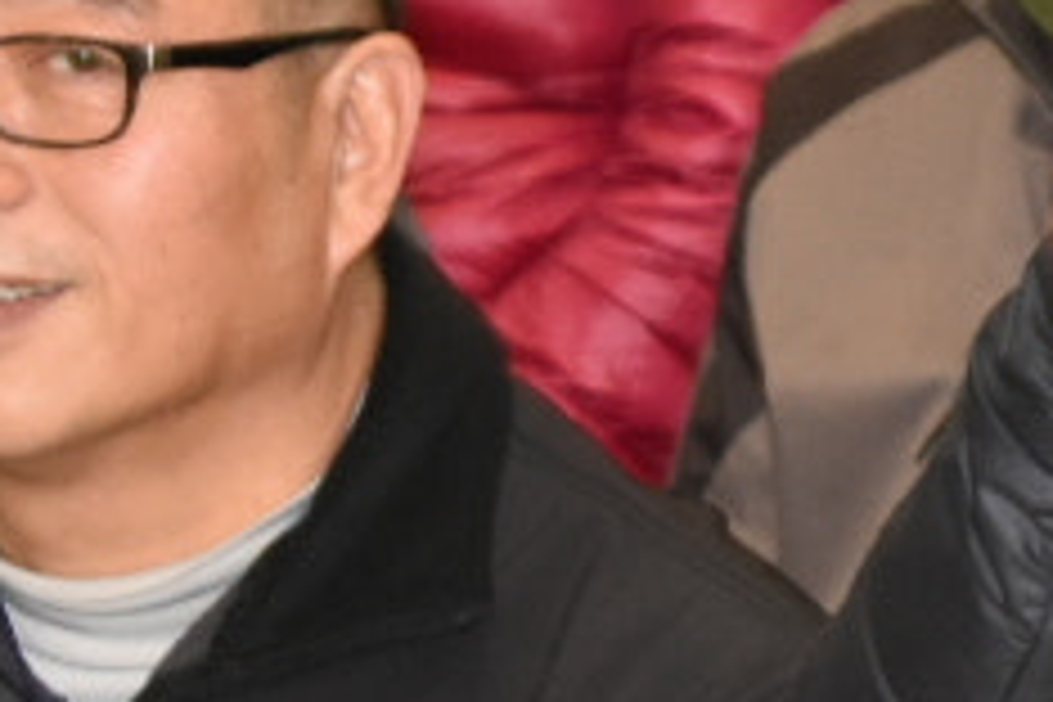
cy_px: -171
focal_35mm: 457
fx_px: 13366
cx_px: 2664
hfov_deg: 4.4
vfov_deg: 3.0
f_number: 5
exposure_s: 1/60
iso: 1100
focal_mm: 44
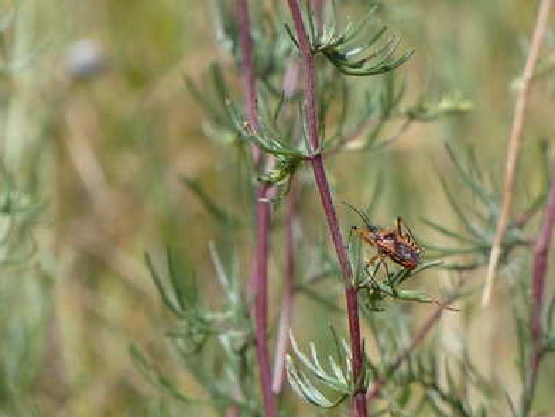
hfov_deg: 1.7
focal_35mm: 1200
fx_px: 19246
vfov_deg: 1.2
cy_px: 226
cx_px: 268
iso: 80
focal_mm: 132.1
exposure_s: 1/320
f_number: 5.6
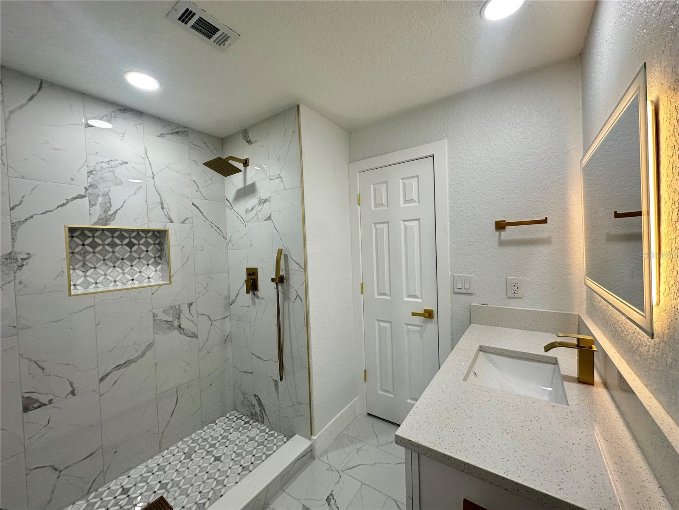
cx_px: 340
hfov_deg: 102.1
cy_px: 255
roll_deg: +2.0
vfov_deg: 85.7
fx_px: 275
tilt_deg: -1.8
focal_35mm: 14
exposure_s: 1/120
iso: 125
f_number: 2.2
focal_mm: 2.22
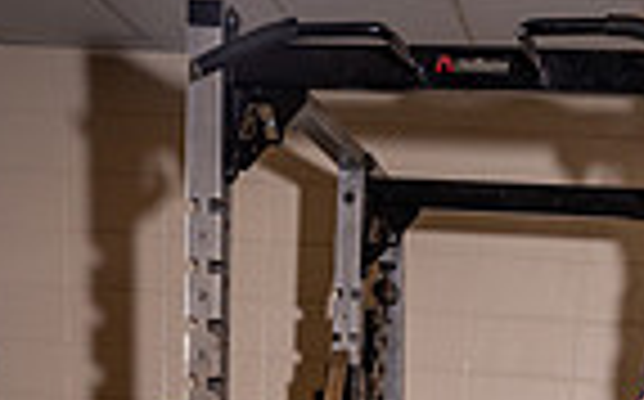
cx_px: 468
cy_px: 993
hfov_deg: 26.5
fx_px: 1350
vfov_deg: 12.6
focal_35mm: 77
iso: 1250
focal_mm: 24
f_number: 8
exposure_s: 1/250
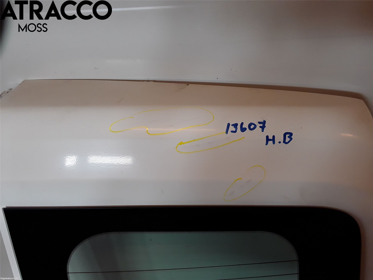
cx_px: 186
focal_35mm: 28
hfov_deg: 63.4
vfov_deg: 49.7
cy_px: 140
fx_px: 302
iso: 40
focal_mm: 2.91
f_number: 1.9
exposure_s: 1/166
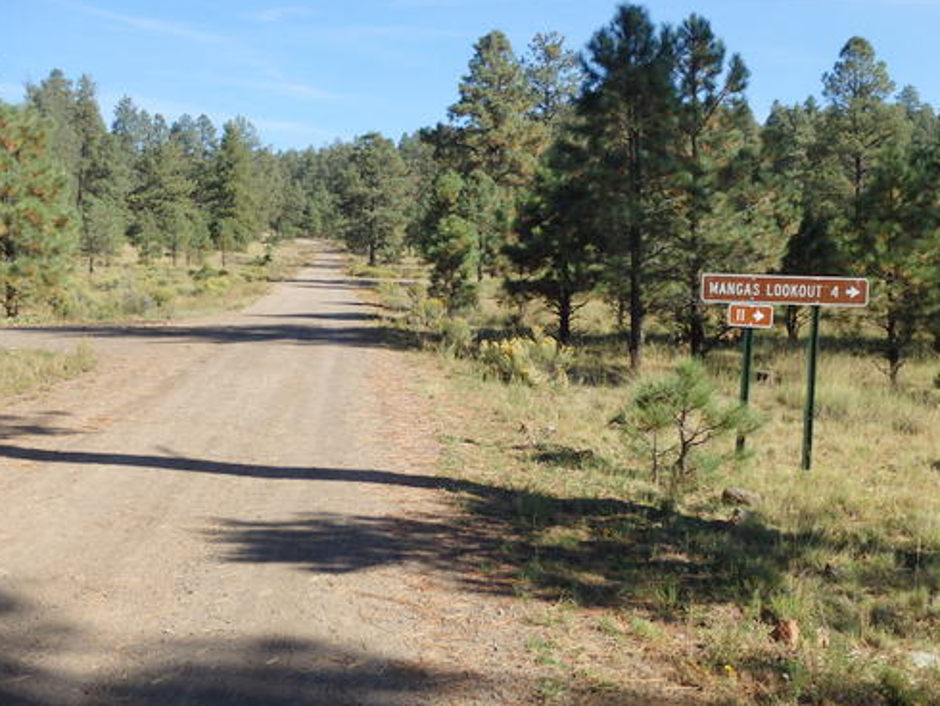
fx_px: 1358
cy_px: 350
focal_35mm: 50
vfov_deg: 29.1
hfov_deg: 38.2
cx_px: 470
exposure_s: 1/400
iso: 125
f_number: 4.9
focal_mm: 8.8
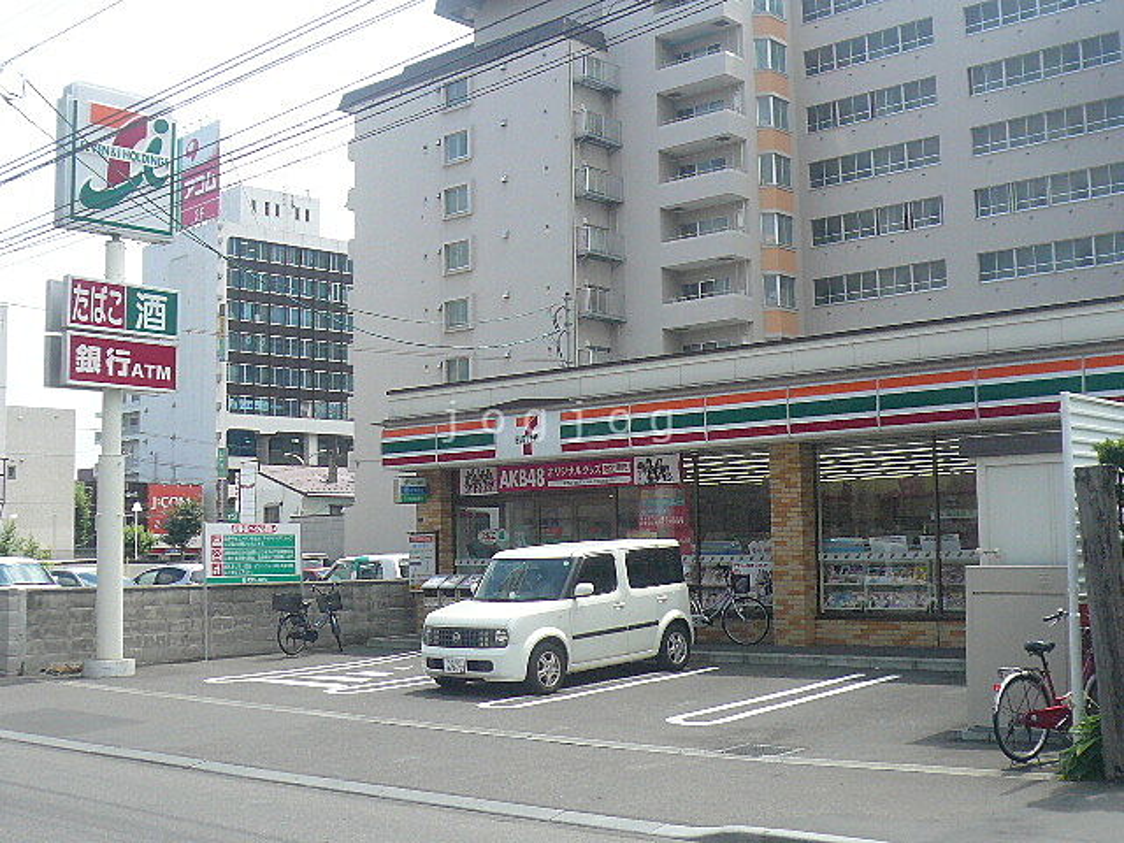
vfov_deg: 32.9
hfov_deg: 42.9
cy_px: 422
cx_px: 562
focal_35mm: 44
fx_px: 1429
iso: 100
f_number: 8
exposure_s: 1/160
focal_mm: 4.7
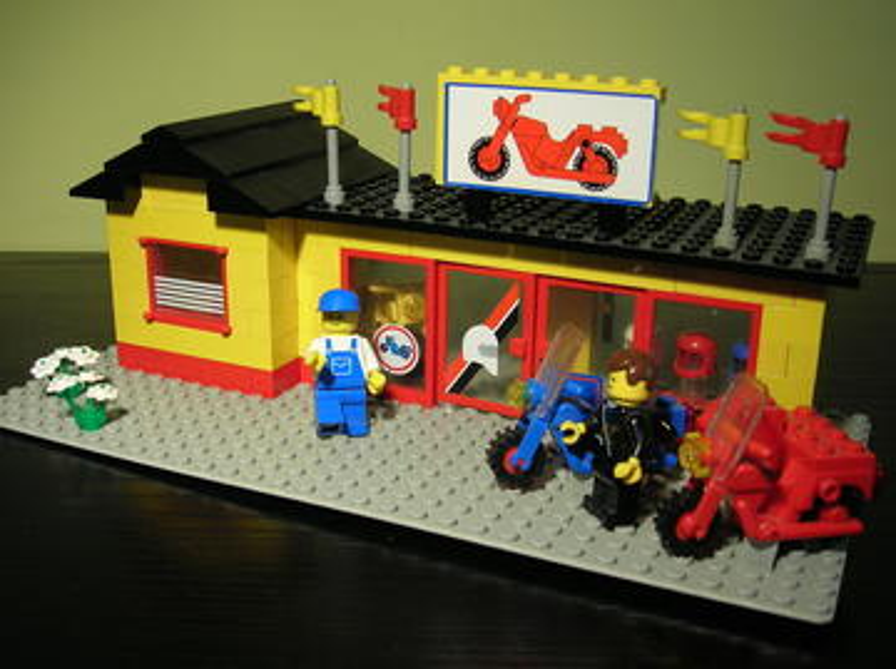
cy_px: 334
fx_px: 982
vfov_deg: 37.6
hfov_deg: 49.0
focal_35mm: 38
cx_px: 448
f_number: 3
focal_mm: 6.4
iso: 50
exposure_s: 1/15.1
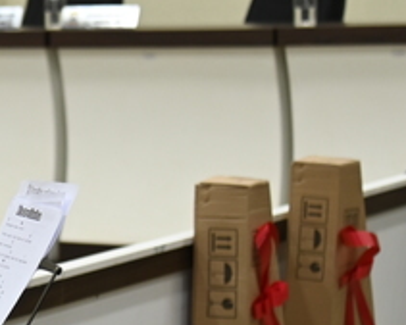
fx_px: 2308
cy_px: 330
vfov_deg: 8.0
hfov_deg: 9.5
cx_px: -358
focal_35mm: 192
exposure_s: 1/60
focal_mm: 48
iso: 900
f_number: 4
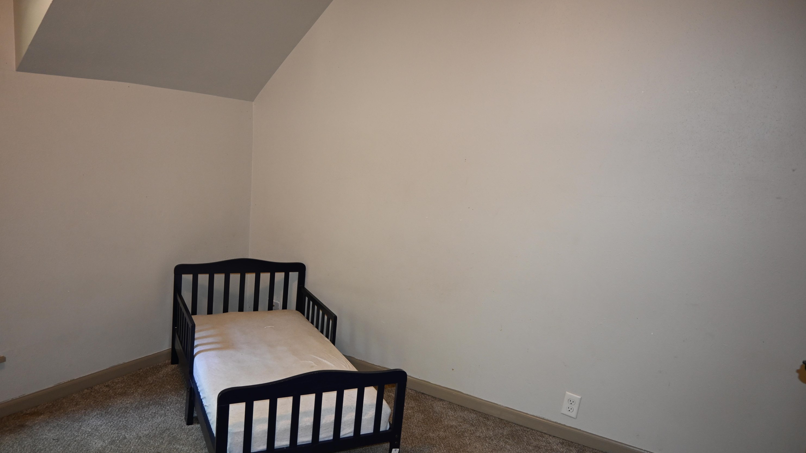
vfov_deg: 44.4
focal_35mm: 26
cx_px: 391
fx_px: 556
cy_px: 232
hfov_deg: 71.9
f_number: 3.5
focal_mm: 16
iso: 500
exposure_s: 1/60
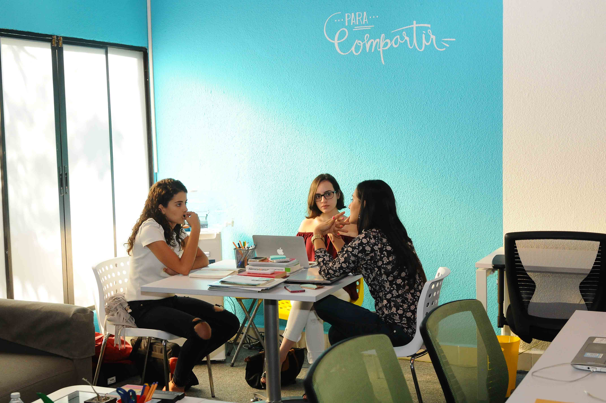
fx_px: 857
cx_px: 303
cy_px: 202
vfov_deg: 26.4
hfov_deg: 38.9
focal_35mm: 51
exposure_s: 1/250
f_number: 4.5
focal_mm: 34
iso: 1000
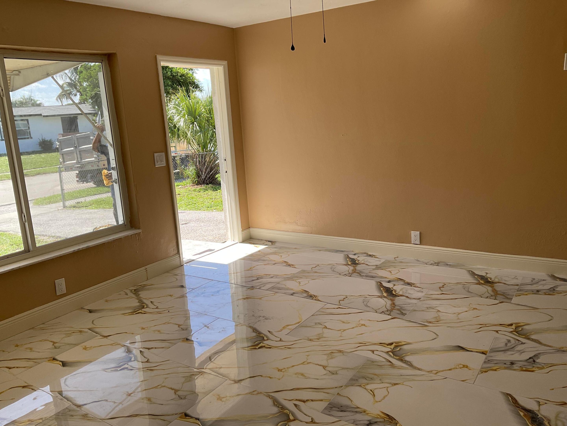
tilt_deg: -12.6
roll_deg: +3.2
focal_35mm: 29
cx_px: 284
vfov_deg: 48.2
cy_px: 213
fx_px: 475
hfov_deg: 61.7
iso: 16
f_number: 1.8
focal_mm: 3
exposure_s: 1/284
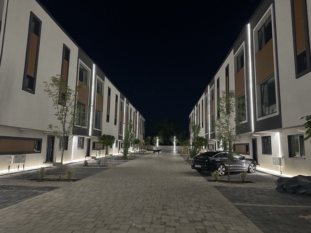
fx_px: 216
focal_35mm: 24
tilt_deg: +7.7
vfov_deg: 56.8
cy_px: 116
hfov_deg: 71.6
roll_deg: -1.6
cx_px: 156
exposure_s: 1/25
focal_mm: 6.86
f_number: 1.78
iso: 800
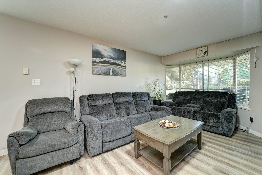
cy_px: 88
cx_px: 131
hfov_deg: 104.2
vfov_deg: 81.3
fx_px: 102
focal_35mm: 14
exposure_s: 1/30
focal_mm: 14
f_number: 4
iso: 1250
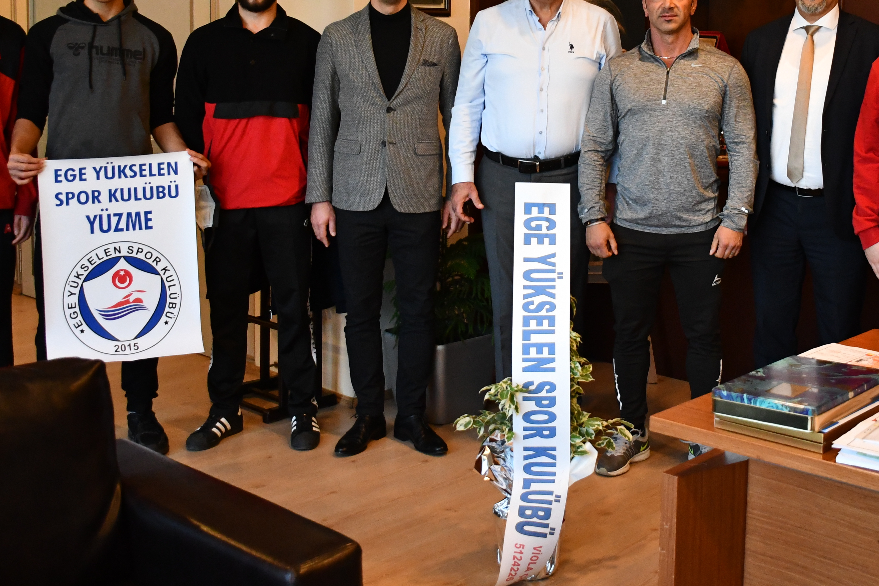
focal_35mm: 50
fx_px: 1221
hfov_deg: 39.3
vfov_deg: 26.6
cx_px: 557
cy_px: 145
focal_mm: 20
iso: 2200
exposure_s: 1/125
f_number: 3.5
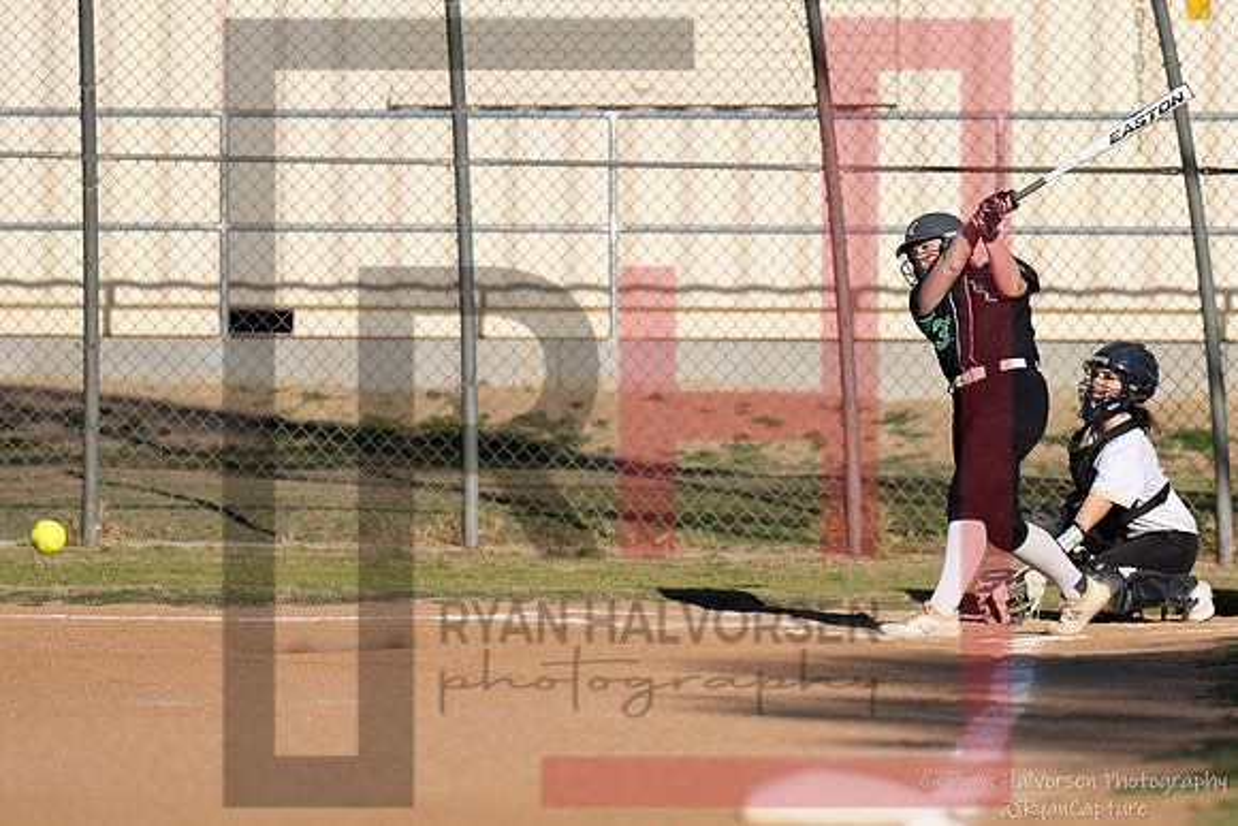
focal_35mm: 340
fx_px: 11710
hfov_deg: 6.0
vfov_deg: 4.0
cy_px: 292
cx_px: 889
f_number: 2.8
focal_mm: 200
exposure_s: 1/2500
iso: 100
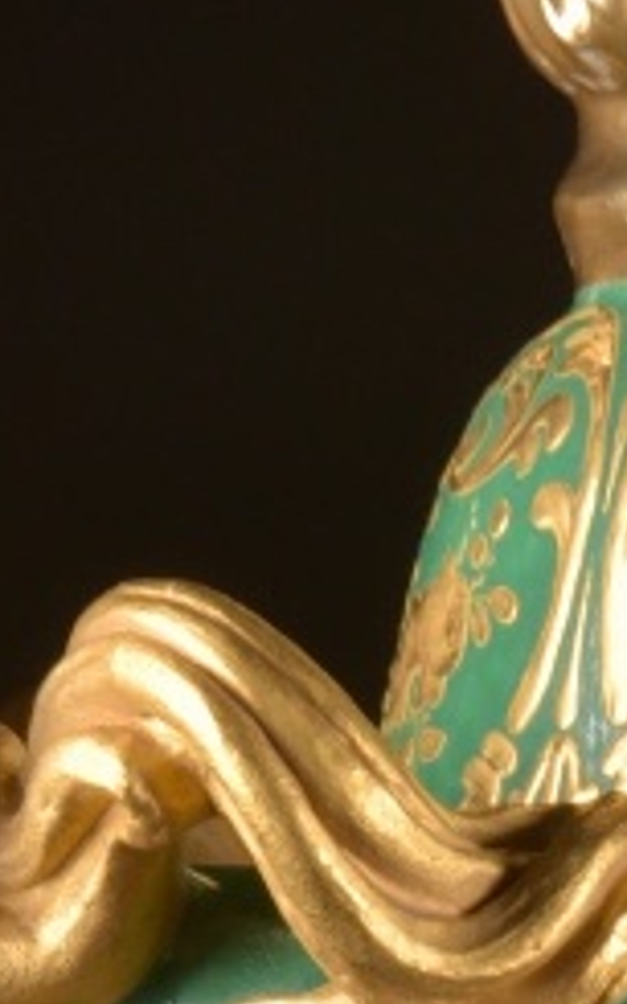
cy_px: 1729
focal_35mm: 798
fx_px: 21830
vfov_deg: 2.6
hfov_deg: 1.6
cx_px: 998
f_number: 22
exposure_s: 1/125
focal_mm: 160
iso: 400
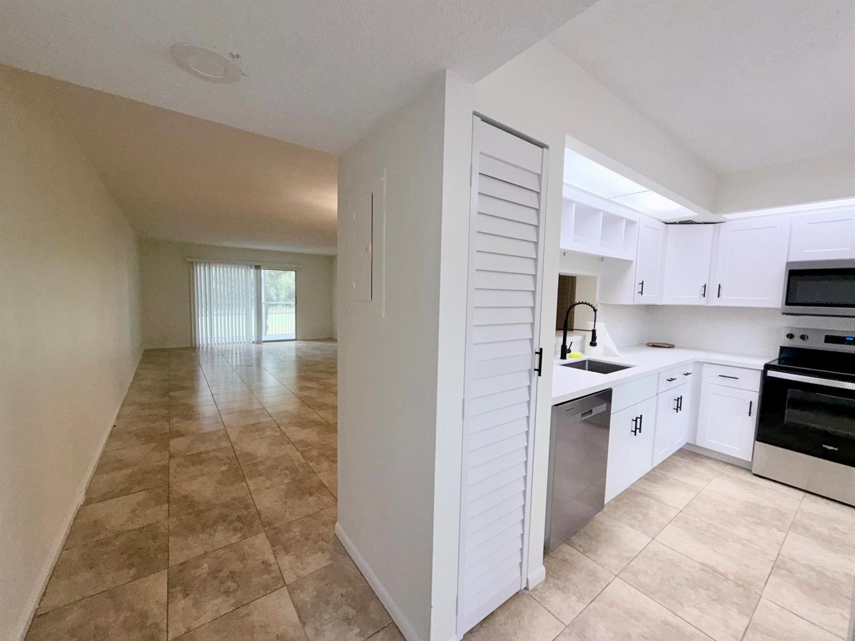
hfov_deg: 102.1
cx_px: 428
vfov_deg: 85.7
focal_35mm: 14
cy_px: 320
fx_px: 346
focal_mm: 2.22
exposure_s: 1/120
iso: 160
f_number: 2.2
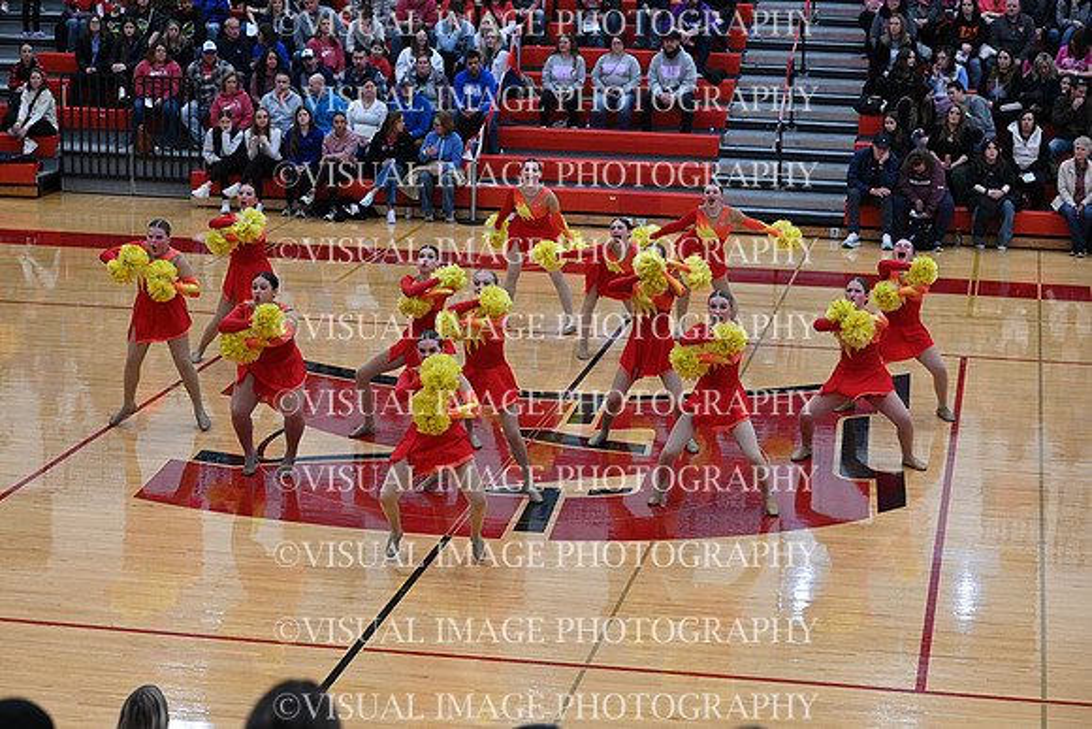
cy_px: 364
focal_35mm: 84
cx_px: 546
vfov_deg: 16.3
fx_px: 2548
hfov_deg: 24.2
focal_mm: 84
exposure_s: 1/400
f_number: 4
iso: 4000
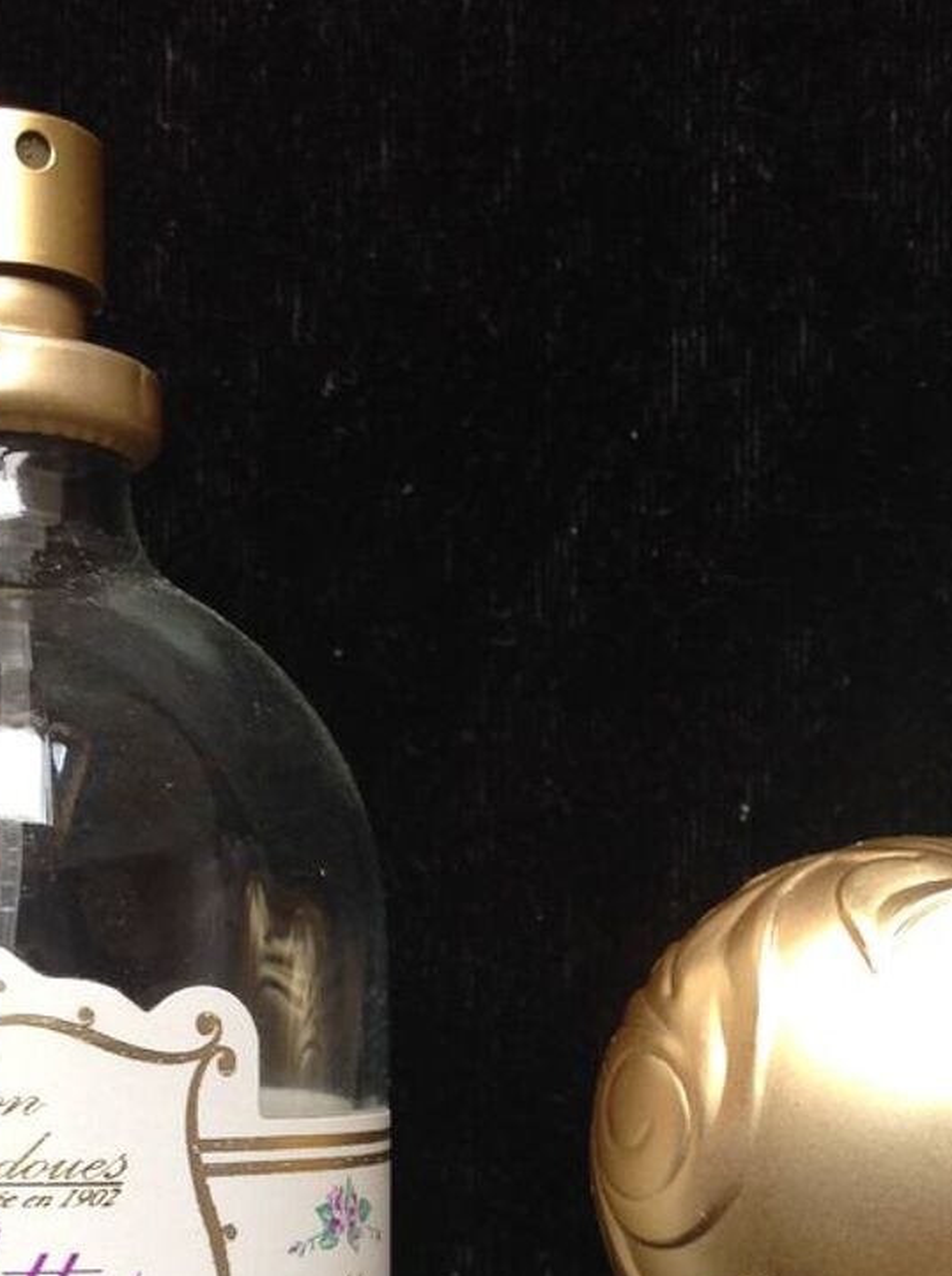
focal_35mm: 65
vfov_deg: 29.1
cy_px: 1040
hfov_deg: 22.5
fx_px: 2391
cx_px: 434
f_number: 2.4
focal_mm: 4.28
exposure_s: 1/15
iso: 64
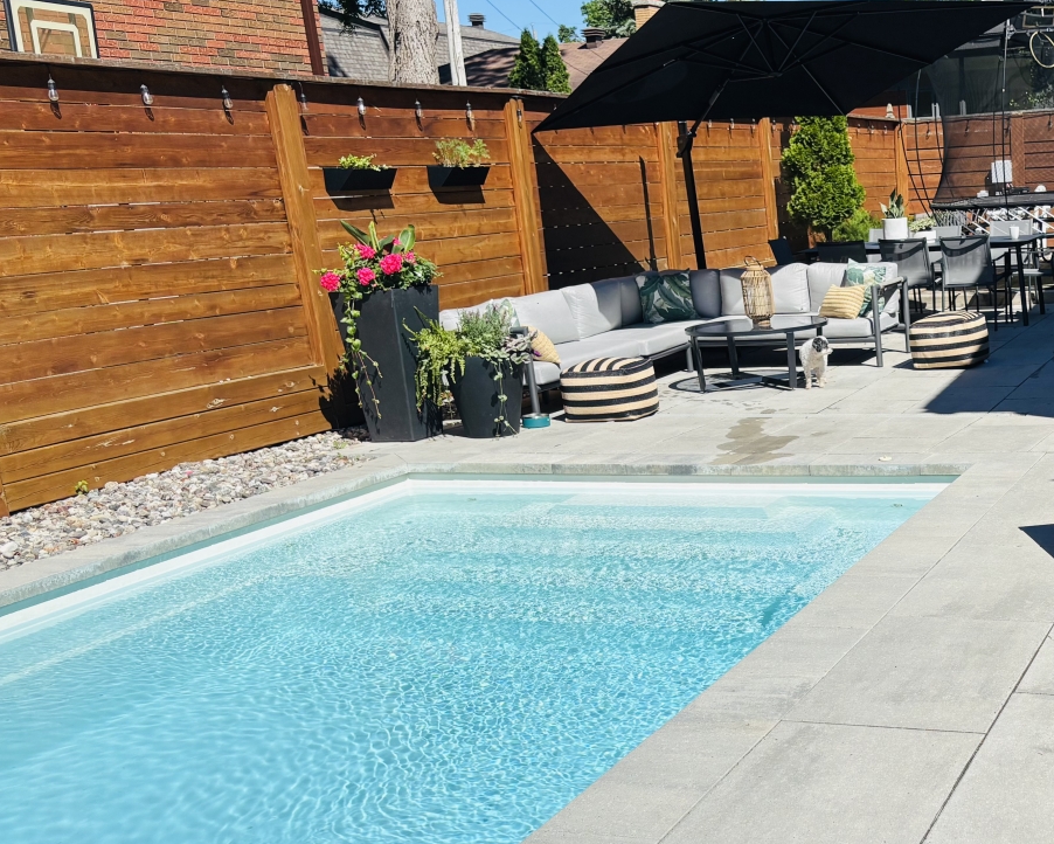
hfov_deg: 38.5
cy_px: 586
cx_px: 932
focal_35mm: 45
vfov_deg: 33.1
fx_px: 1404
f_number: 1.6
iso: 50
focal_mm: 5.96
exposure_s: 1/5618
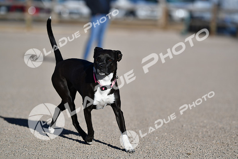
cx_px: 119
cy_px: 80
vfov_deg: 6.1
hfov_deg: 9.1
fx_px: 1488
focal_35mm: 225
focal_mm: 150
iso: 100
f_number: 2.8
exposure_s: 1/4000
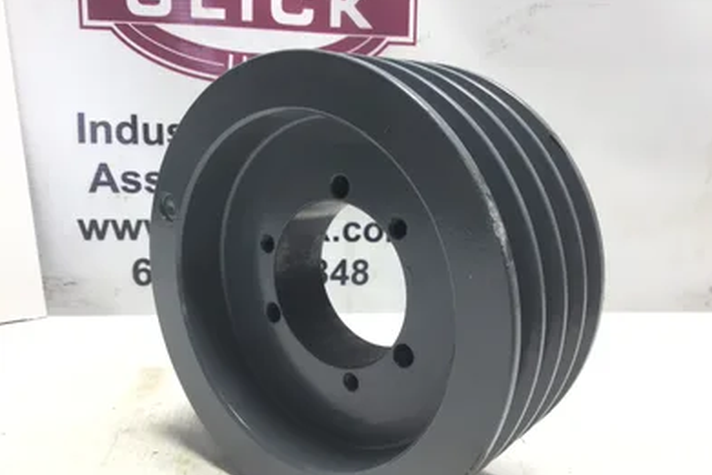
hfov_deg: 57.2
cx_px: 362
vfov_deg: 39.9
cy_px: 268
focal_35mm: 33
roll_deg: -3.2
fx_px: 653
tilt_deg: -14.4
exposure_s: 1/60
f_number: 2.4
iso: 25
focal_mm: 3.3
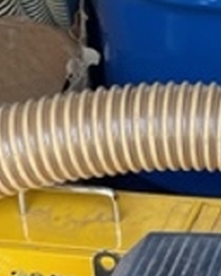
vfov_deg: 14.6
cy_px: -69
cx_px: 332
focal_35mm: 127
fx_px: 1038
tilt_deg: -21.6
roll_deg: +0.8
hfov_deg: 11.6
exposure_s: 1/121
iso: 125
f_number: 1.6
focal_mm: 4.2
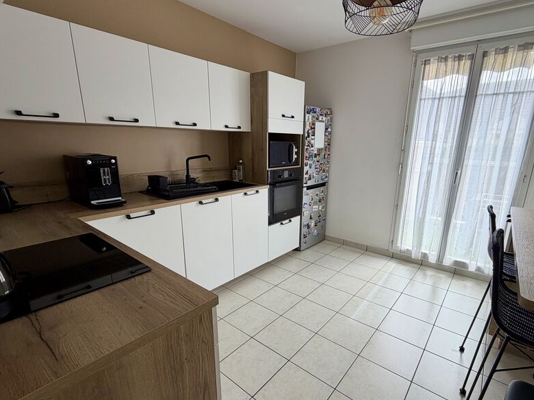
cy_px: 216
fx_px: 278
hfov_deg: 87.6
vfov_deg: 71.4
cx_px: 287
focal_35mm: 18
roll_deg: -0.3
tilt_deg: -15.0
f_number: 2.2
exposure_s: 1/121
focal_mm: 2.22
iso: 50
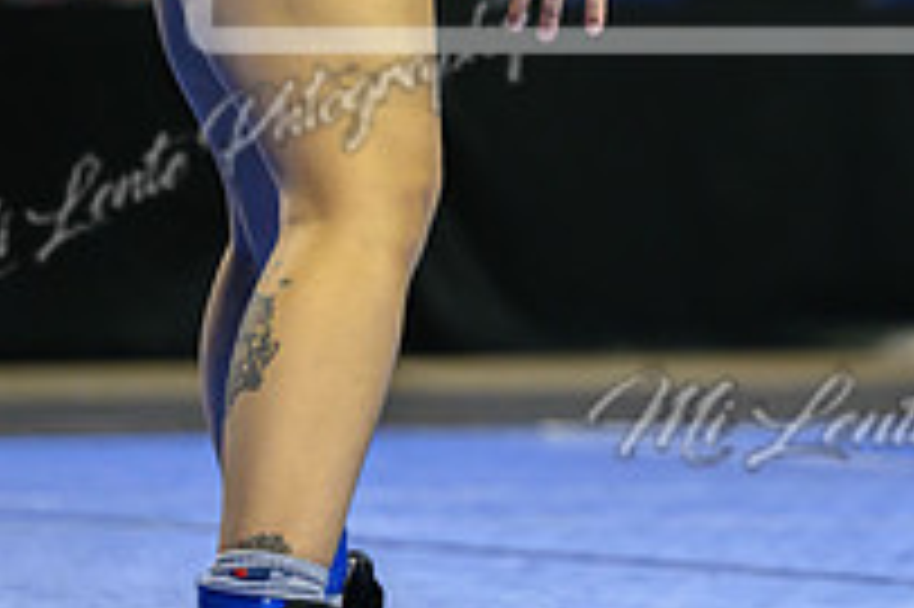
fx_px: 10147
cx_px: 977
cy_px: -56
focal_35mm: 400
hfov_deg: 5.1
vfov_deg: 3.4
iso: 3200
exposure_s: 1/800
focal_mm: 140
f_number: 2.8
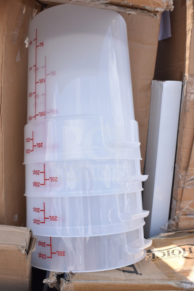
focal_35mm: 39
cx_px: 92
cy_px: 153
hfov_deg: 34.2
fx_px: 315
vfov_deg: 49.5
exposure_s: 1/320
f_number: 5.6
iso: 200
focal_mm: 24
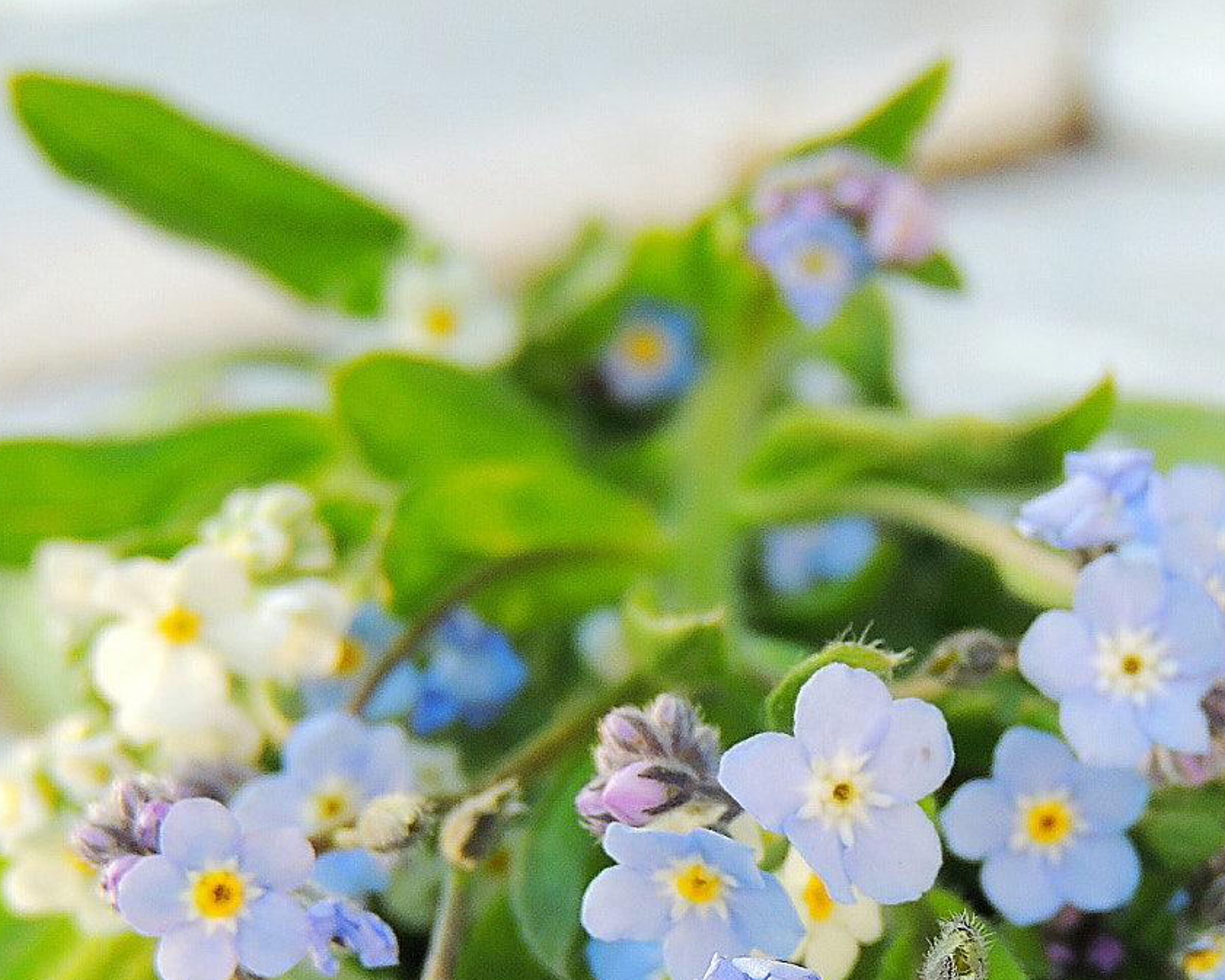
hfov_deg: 14.8
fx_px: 4714
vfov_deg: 11.8
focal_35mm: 130
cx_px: 819
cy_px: 826
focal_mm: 12.4
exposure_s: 1/60
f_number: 3.9
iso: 100
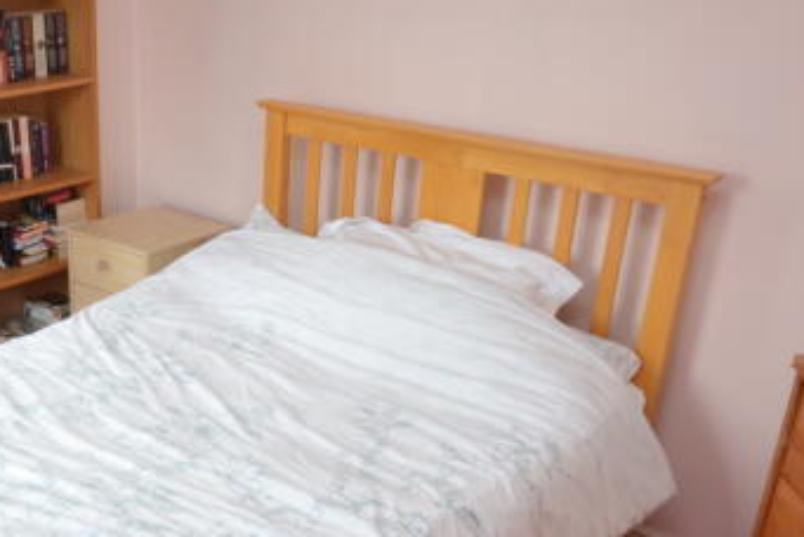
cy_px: 399
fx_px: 1006
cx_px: 174
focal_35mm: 45
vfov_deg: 29.5
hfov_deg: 41.9
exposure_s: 1/60
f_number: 4
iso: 250
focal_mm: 10
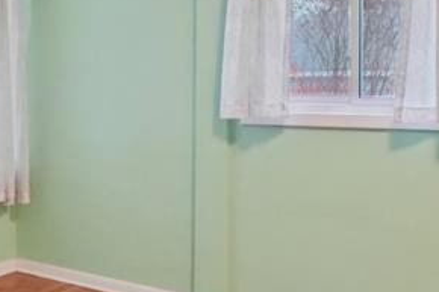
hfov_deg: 34.4
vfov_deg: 25.3
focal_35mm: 53
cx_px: 6
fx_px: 646
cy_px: 94
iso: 5000
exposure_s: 1/30
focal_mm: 10
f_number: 8
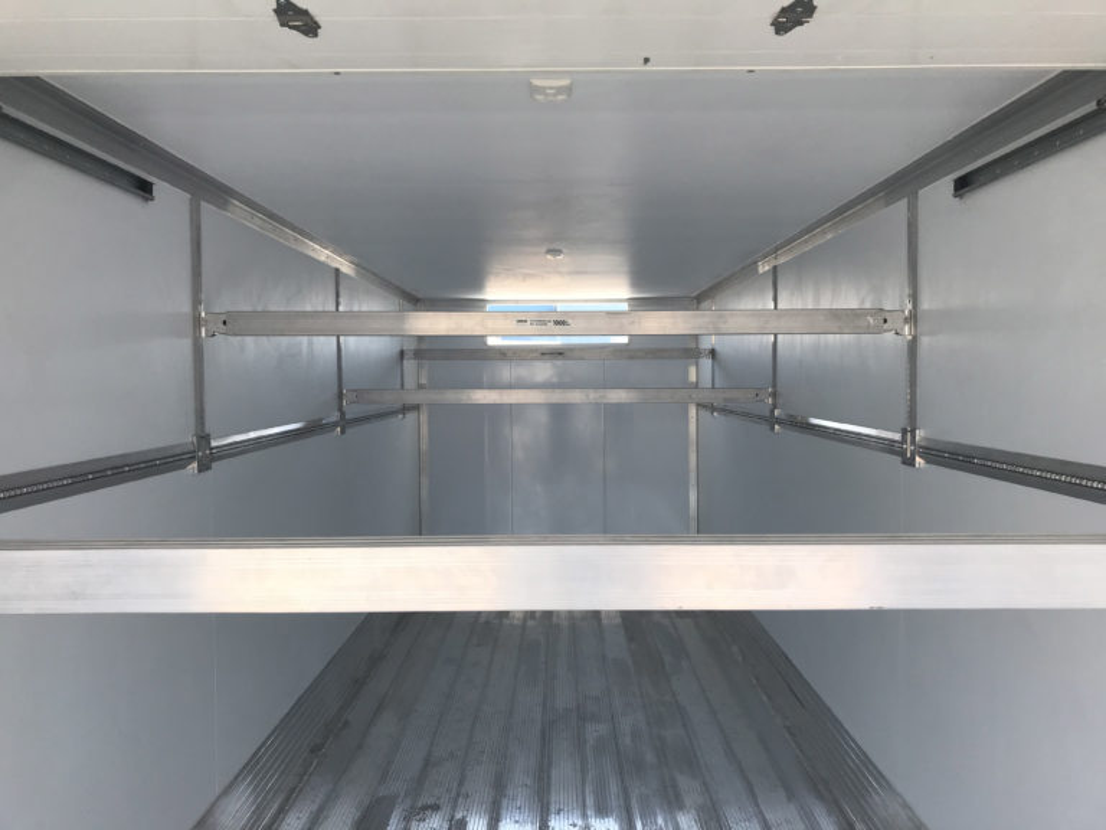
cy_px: 415
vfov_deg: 49.7
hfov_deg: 63.4
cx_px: 553
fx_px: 895
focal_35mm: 28
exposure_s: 1/272
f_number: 1.8
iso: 20
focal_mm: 3.99
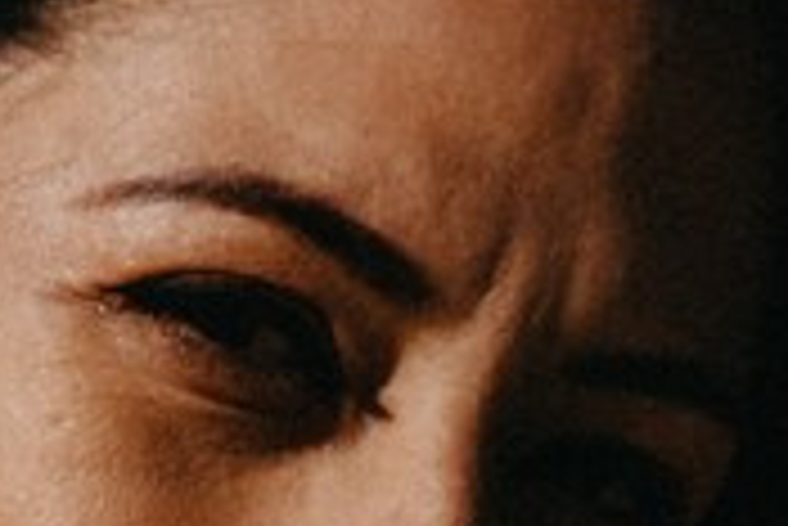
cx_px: -207
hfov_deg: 2.0
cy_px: 733
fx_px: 22936
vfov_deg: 1.3
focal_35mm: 1047
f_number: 2.8
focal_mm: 102.2
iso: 160
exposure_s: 1/8000
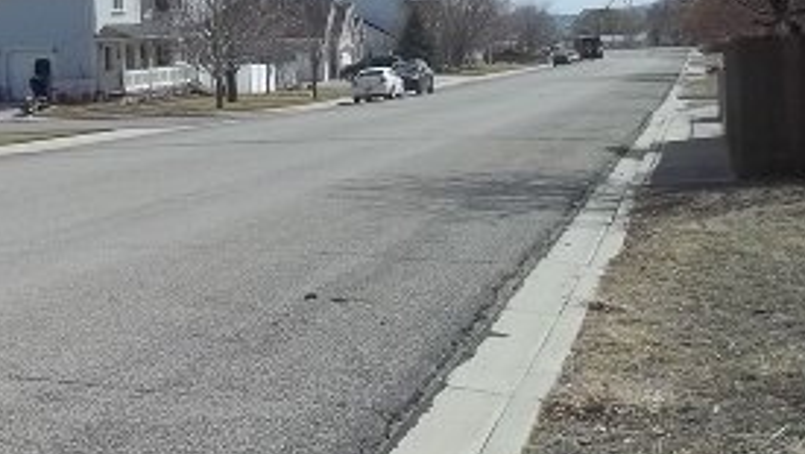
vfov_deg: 14.9
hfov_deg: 25.6
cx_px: 117
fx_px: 1730
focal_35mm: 81
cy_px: 170
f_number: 8.8
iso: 64
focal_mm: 5.7
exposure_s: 1/250
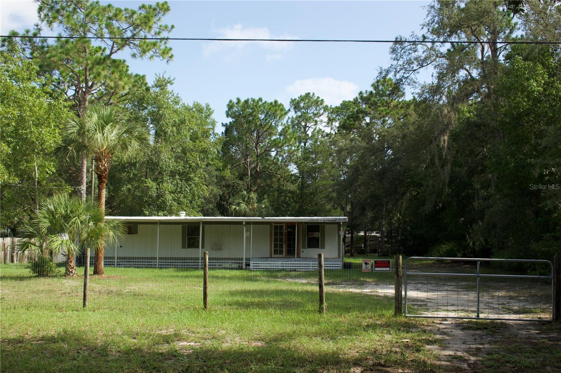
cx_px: 280
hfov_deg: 46.4
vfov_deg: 31.9
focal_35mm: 42
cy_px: 186
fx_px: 654
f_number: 8
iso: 400
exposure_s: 1/800
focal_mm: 28
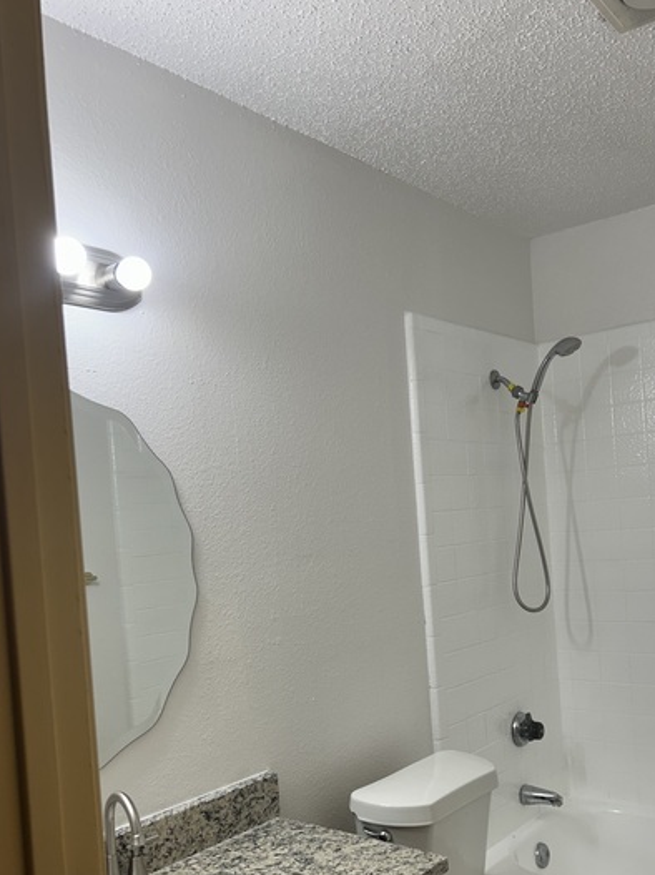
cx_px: 376
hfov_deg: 42.8
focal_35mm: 33
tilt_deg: +0.0
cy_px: 541
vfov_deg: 54.8
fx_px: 833
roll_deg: +4.0
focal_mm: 5.7
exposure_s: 1/120
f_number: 1.5
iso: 40
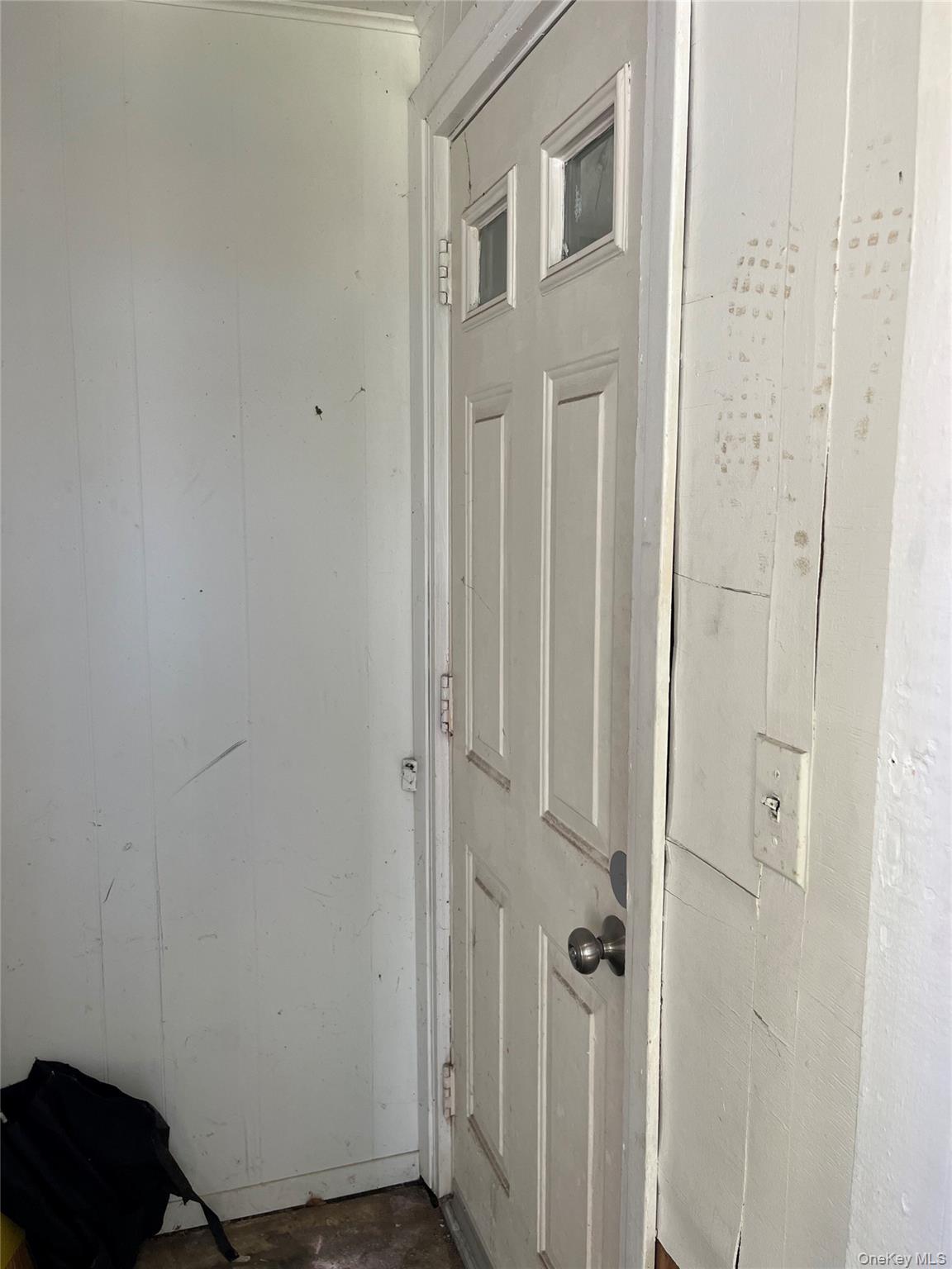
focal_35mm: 26
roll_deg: -0.6
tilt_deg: -6.8
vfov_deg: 67.3
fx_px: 953
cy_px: 634
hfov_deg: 53.1
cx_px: 476
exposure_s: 1/122
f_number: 1.6
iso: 64
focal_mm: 5.1
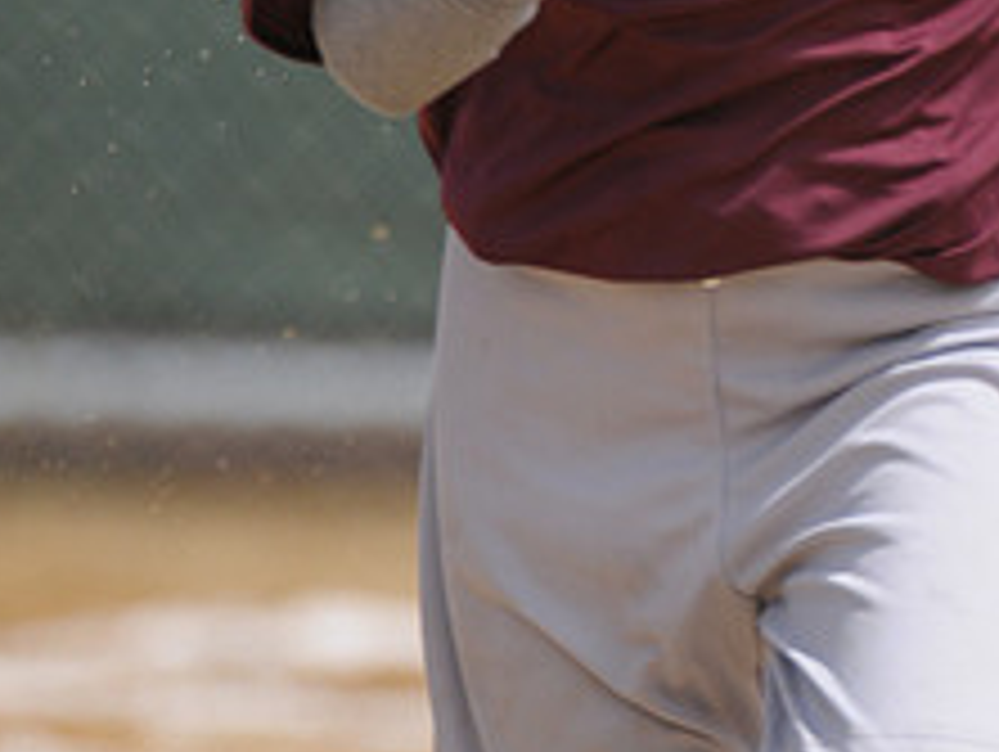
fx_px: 43452
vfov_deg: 1.0
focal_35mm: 1504
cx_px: 794
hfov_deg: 1.3
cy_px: -446
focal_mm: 400
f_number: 4
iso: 400
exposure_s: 1/2500
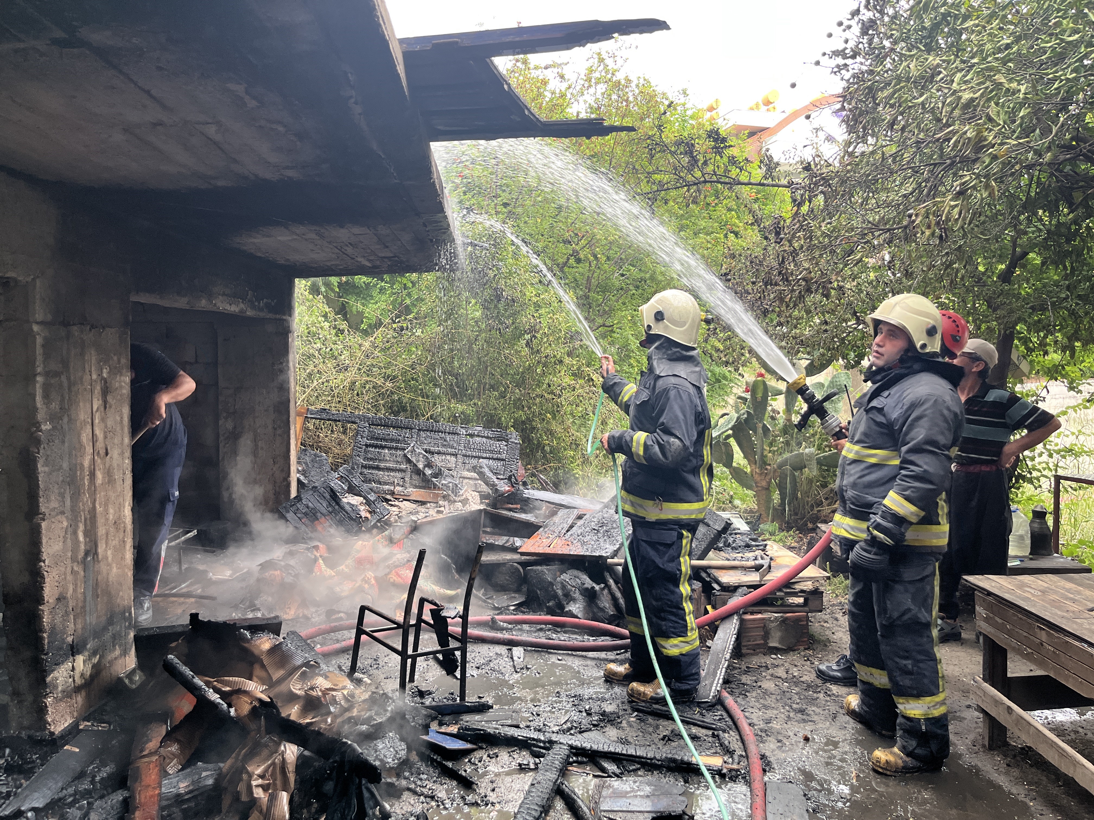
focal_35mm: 26
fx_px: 822
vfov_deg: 53.1
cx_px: 547
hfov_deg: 67.3
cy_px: 410
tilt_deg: -3.6
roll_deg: +0.4
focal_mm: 5.1
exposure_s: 1/107
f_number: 1.6
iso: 125
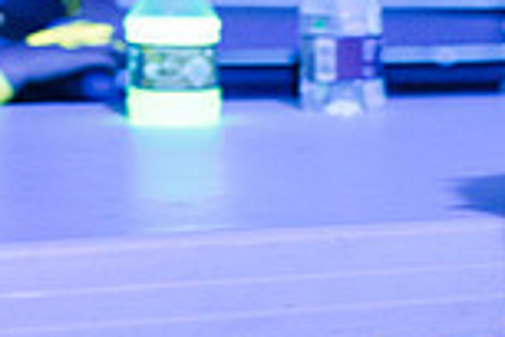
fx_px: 1978
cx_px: 778
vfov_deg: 9.7
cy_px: 304
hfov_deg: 13.6
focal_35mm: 141
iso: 6400
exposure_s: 1/30
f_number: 2.8
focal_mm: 35
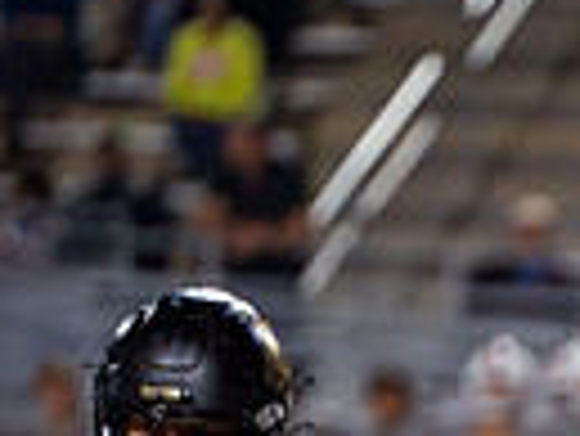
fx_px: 13417
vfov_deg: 1.9
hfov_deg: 2.5
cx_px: 1318
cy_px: 838
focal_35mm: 800
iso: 3200
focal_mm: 180
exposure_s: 1/1600
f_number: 3.2
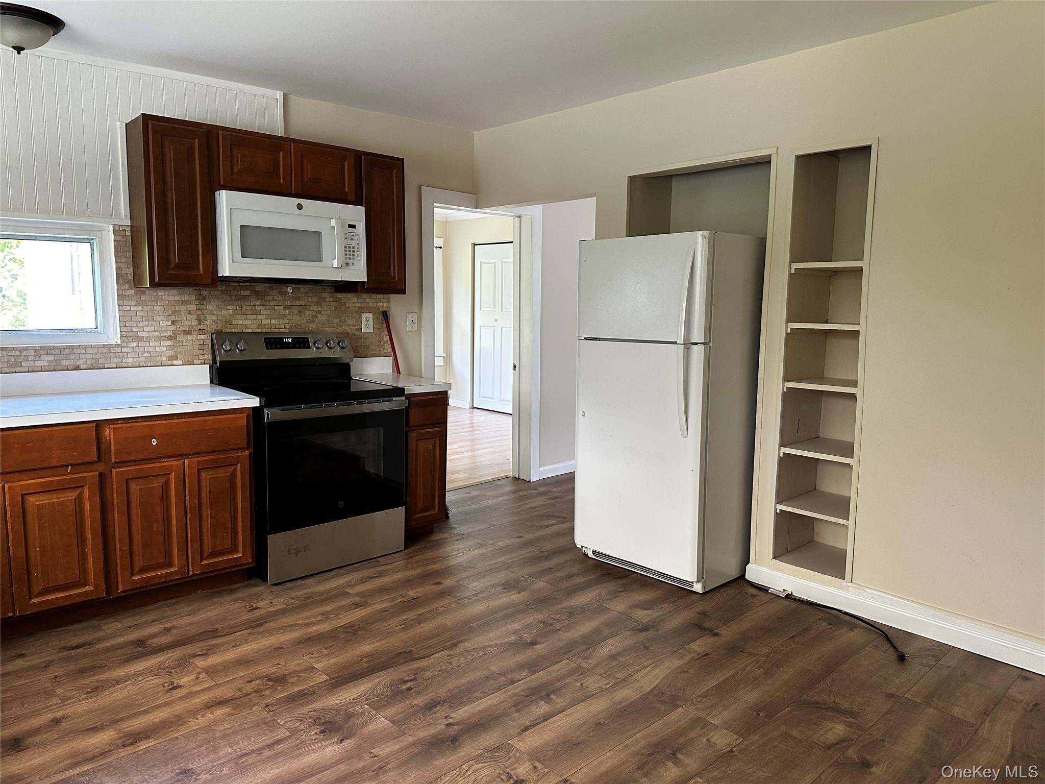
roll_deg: -0.4
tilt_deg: -7.1
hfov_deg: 71.6
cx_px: 522
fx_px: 725
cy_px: 392
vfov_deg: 56.8
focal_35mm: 24
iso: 250
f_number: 1.78
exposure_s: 1/99
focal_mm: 6.86
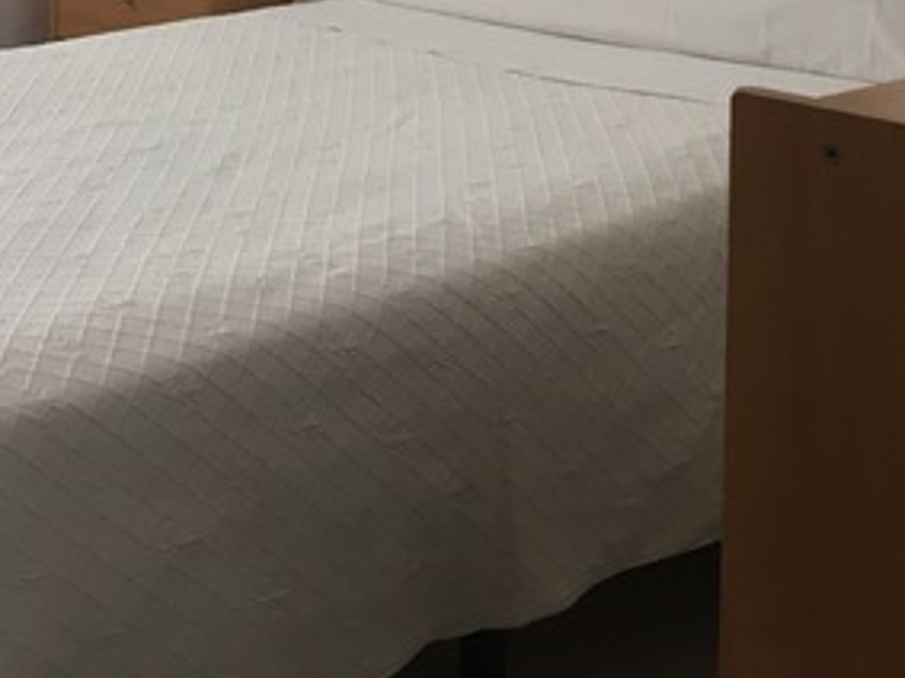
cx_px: 224
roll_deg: -1.1
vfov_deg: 16.7
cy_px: -272
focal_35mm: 82
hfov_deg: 23.6
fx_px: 2143
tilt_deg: -3.6
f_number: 2.2
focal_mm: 4.15
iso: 32
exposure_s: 1/33
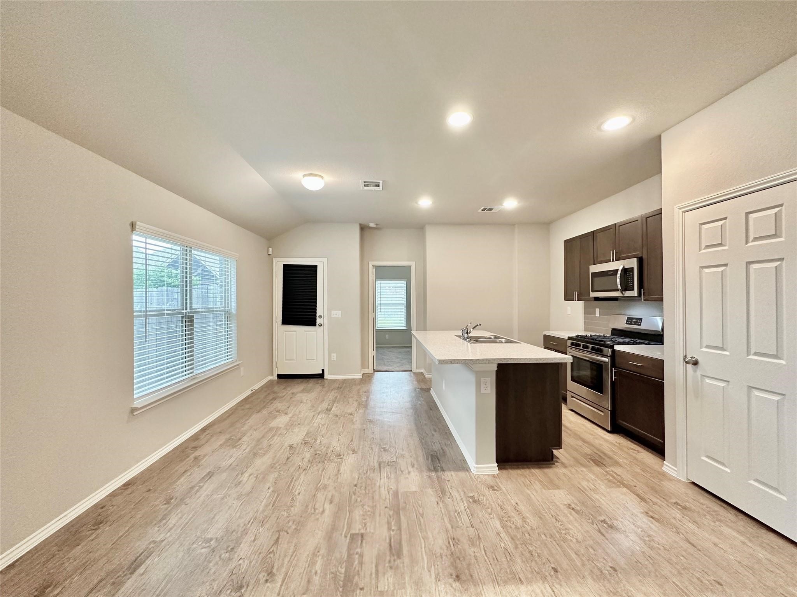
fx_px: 322
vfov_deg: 85.7
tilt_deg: +0.9
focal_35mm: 14
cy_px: 298
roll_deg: -0.2
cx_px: 398
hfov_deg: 102.1
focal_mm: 2.22
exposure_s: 1/120
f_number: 2.2
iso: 320
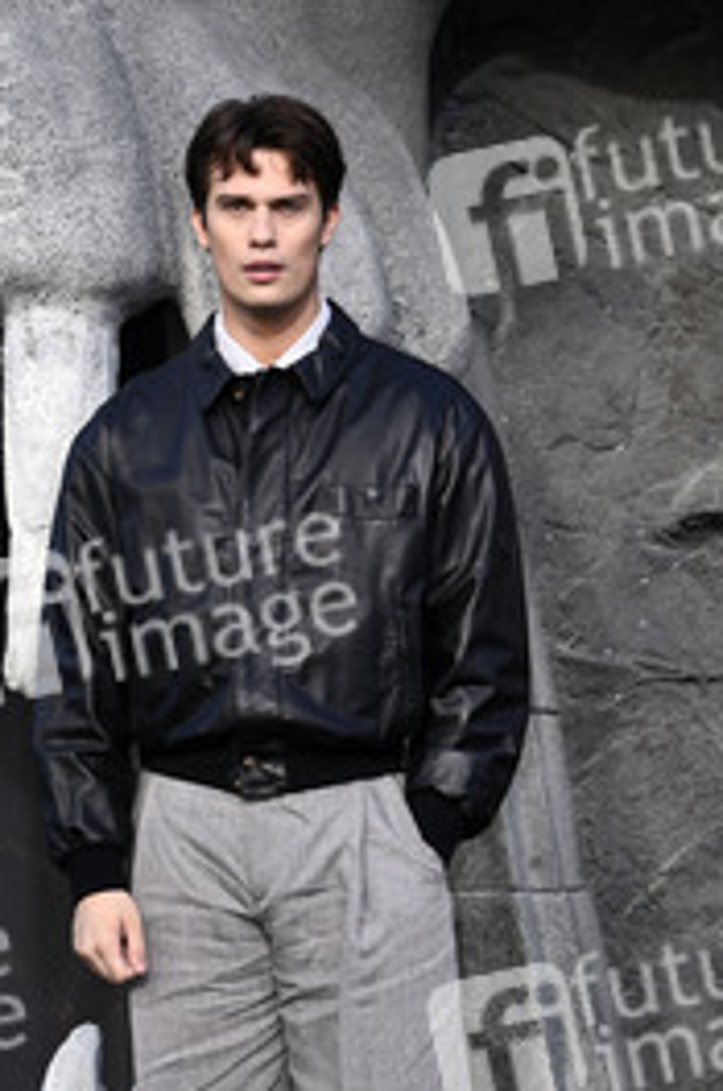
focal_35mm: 170
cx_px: 264
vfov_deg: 12.1
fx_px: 5141
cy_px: 818
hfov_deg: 8.0
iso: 250
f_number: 6.3
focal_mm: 112
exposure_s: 1/250
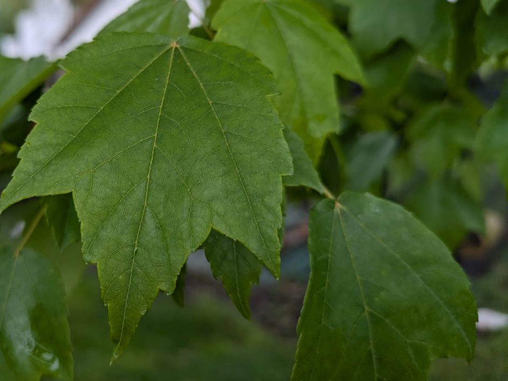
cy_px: 159
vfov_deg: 41.7
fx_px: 499
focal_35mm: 34
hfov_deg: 52.7
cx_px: 163
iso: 38
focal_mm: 5.43
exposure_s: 1/464
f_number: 1.89
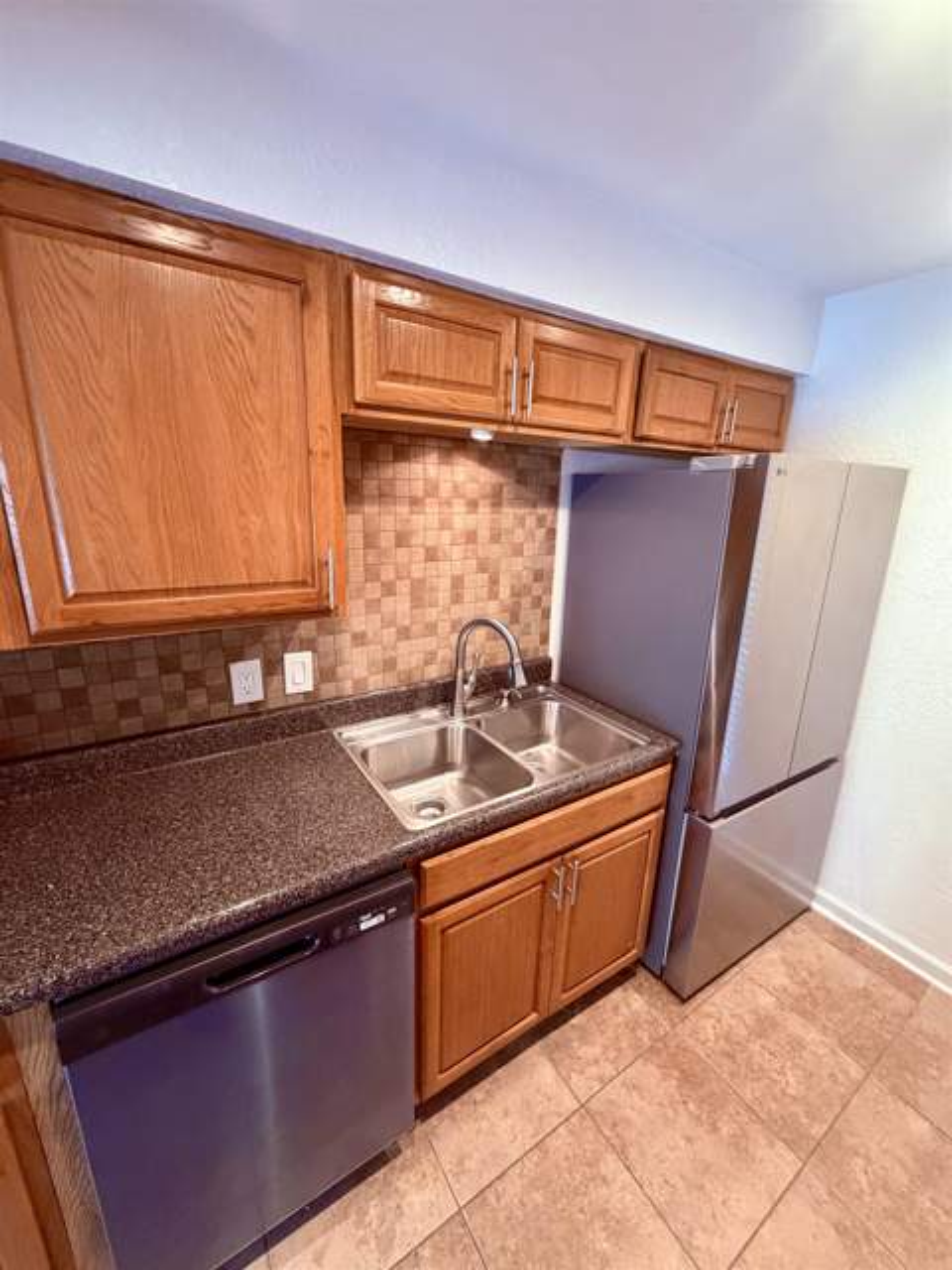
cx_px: 476
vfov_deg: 102.1
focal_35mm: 14
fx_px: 513
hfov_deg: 85.7
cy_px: 635
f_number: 2.2
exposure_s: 1/60
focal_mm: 2.22
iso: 400
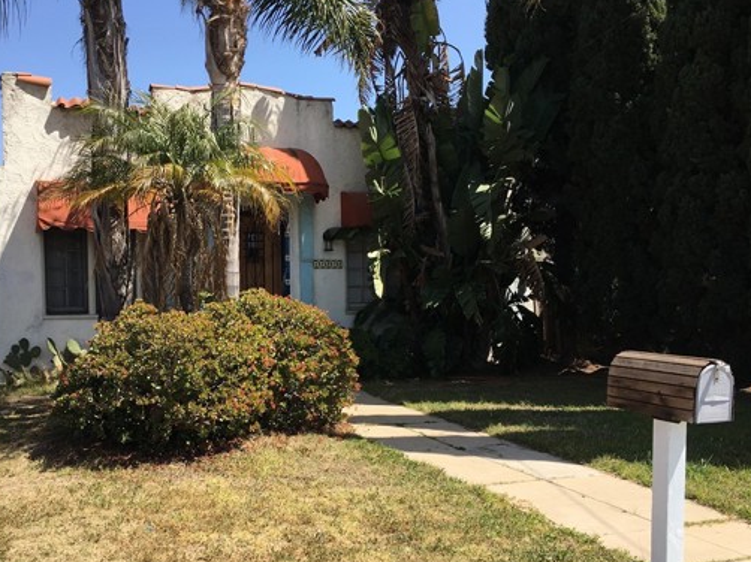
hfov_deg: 49.8
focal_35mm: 37
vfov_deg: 38.5
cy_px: 341
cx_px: 295
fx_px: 802
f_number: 2.2
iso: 25
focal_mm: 4.15
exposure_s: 1/1012
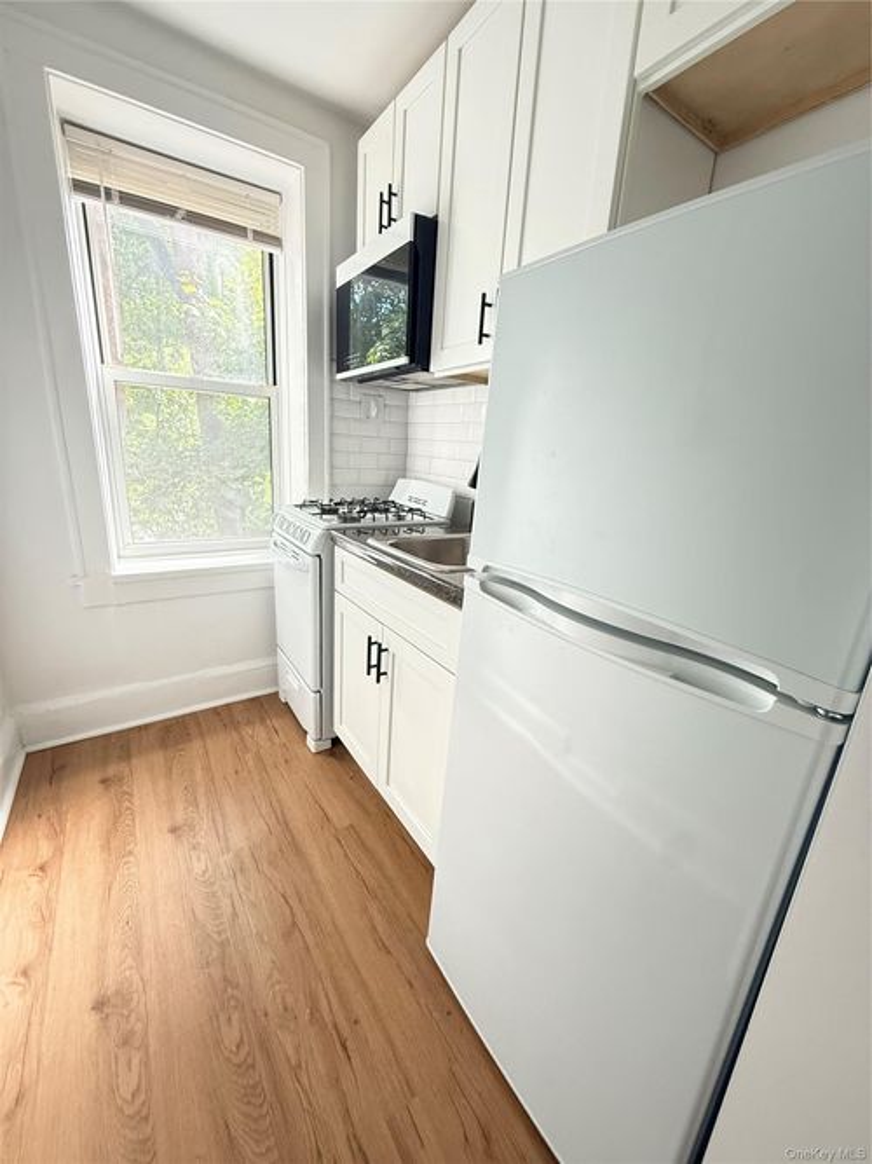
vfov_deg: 102.1
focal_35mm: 14
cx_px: 436
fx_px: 470
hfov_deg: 85.7
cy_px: 582
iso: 320
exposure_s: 1/96
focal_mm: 2.22
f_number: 2.2
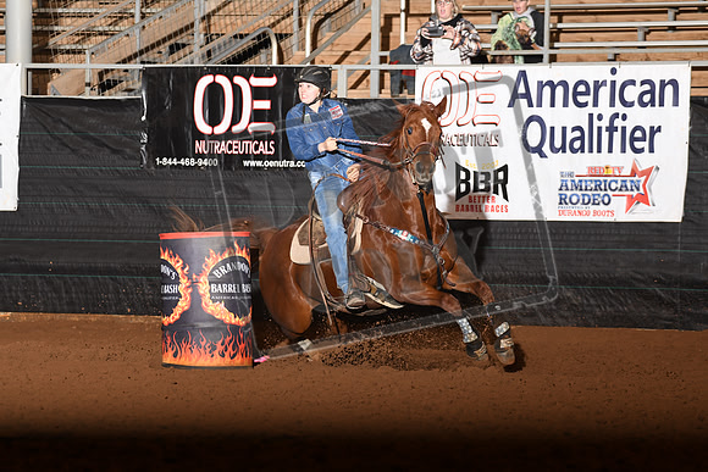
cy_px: 236
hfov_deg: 8.9
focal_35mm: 230
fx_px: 4524
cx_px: 354
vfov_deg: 6.0
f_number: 5.6
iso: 1000
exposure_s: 1/250
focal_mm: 230
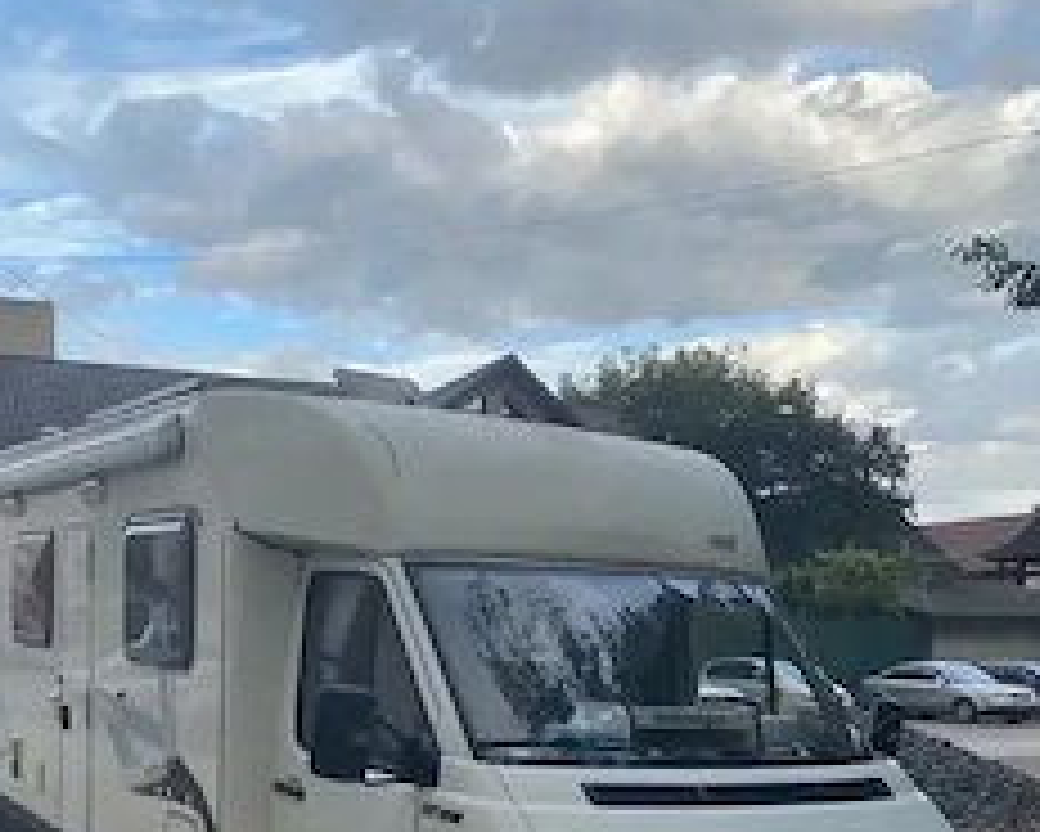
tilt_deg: -5.6
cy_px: 801
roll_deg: -0.1
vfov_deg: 31.9
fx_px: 1355
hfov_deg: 41.9
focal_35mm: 44
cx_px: 455
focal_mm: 4.25
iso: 32
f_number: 1.8
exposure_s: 1/546
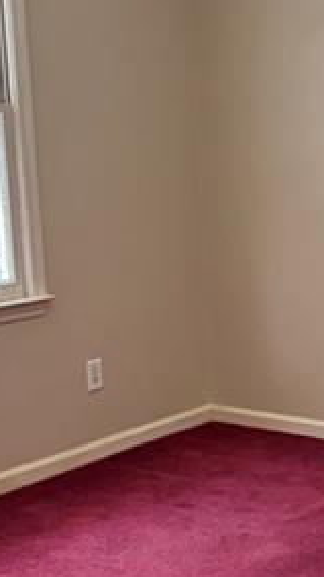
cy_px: 373
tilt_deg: -11.5
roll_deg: +0.2
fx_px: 1177
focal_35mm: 77
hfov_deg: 15.2
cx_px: 381
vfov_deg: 27.4
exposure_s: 1/60
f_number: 1.6
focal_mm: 5.96
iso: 250
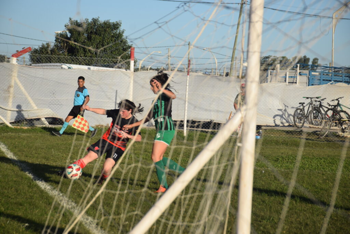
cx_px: 175
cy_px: 117
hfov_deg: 15.2
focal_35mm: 135
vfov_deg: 10.2
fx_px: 1313
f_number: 7.1
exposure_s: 1/800
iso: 200
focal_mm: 90
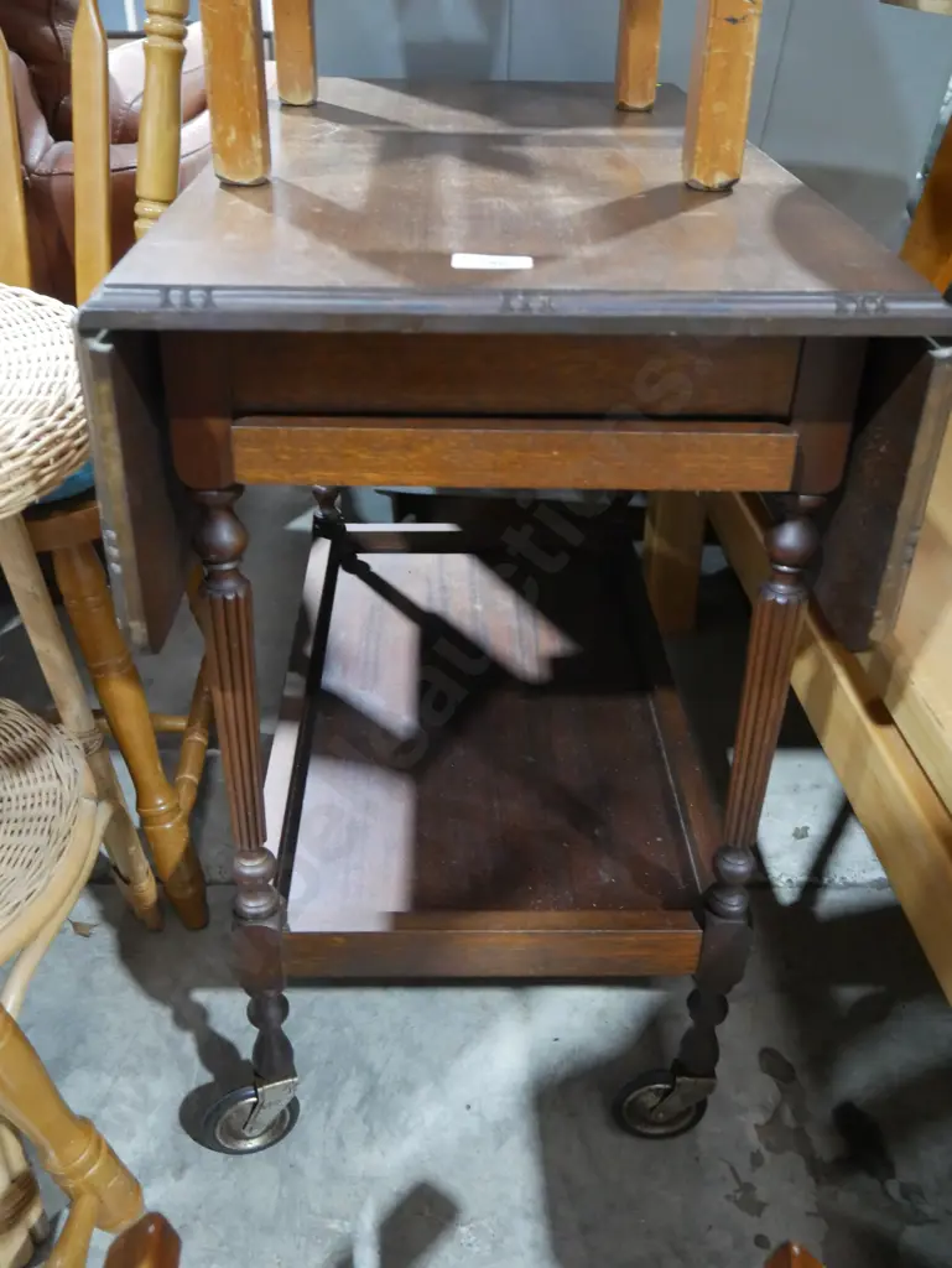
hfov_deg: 44.2
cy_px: 634
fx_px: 1172
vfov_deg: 56.8
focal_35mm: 32
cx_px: 476
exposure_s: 1/50
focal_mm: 16
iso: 3200
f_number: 3.6
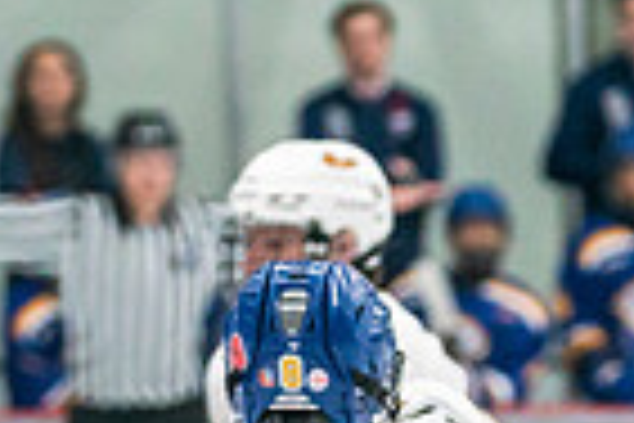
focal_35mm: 491
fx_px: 8646
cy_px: 794
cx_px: 238
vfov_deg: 2.8
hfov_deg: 4.2
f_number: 2.8
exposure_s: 1/1250
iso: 3200
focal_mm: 100
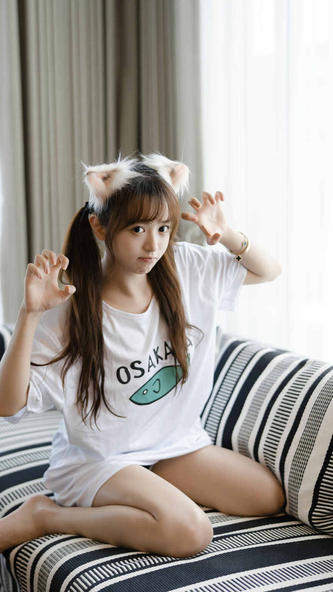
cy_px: 298
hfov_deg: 22.6
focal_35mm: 53
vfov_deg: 39.2
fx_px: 832
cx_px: 141
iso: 100
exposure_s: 1/60
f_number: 1.8
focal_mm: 50
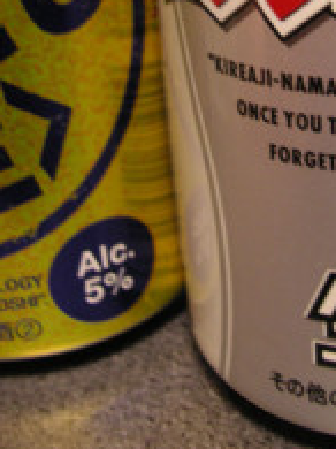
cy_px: 23
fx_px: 985
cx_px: 232
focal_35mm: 76
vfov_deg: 24.7
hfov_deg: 19.3
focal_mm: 6.1
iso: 100
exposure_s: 1/3
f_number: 2.8
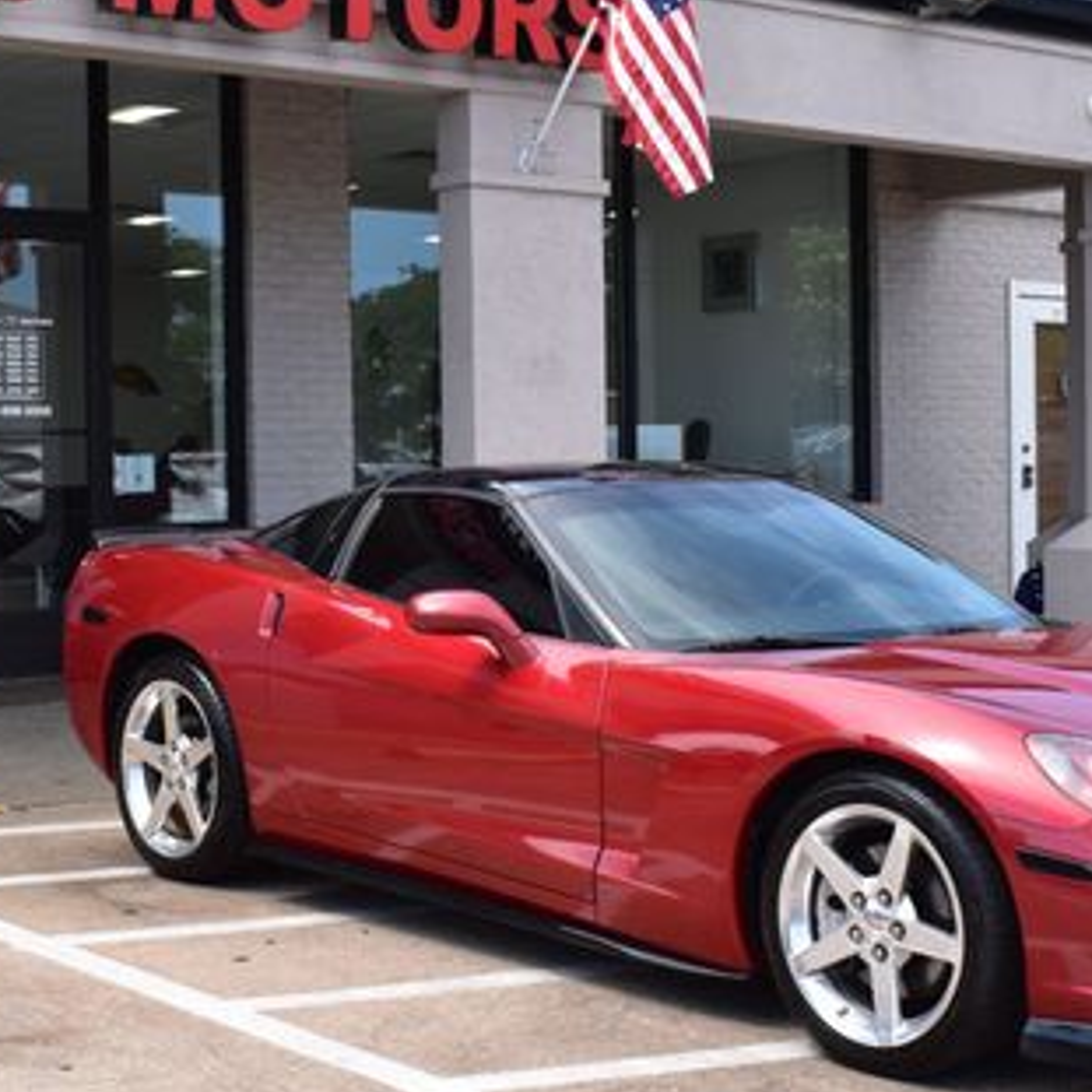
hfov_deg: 27.3
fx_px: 2248
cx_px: 509
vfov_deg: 27.3
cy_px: 499
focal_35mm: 63
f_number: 10
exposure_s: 1/250
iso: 400
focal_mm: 24
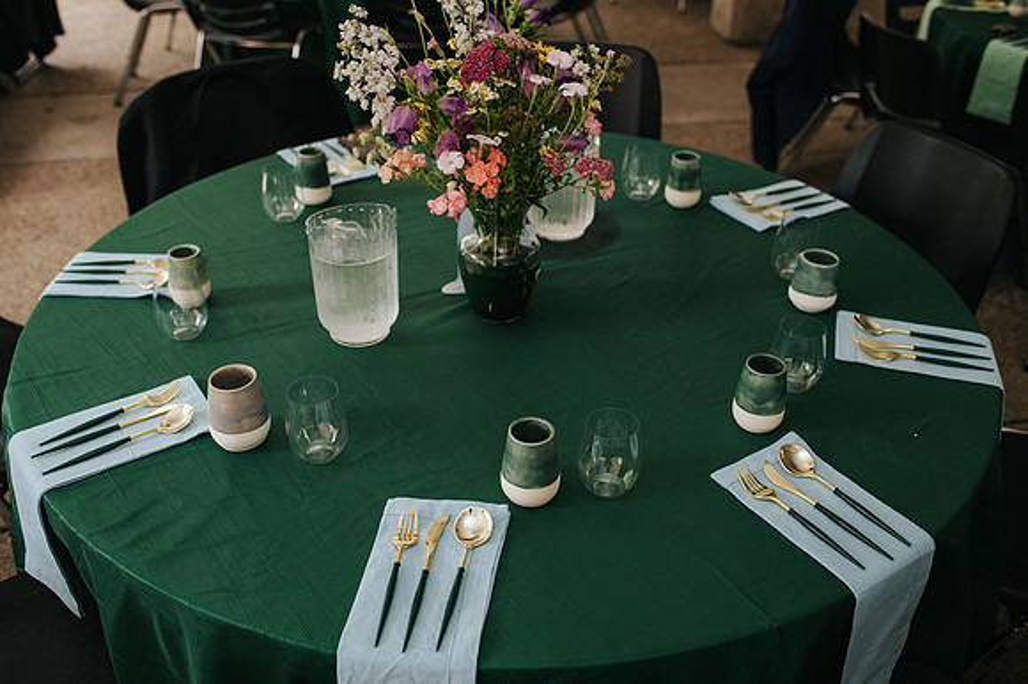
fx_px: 999
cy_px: 342
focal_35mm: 35
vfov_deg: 37.8
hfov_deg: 54.5
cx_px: 514
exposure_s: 1/200
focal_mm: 35
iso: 1000
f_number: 3.2
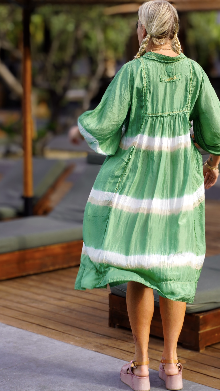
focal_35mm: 79
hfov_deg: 15.3
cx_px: 116
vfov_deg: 26.9
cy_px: 195
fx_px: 819
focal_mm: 50
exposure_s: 1/200
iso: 100
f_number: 5.6
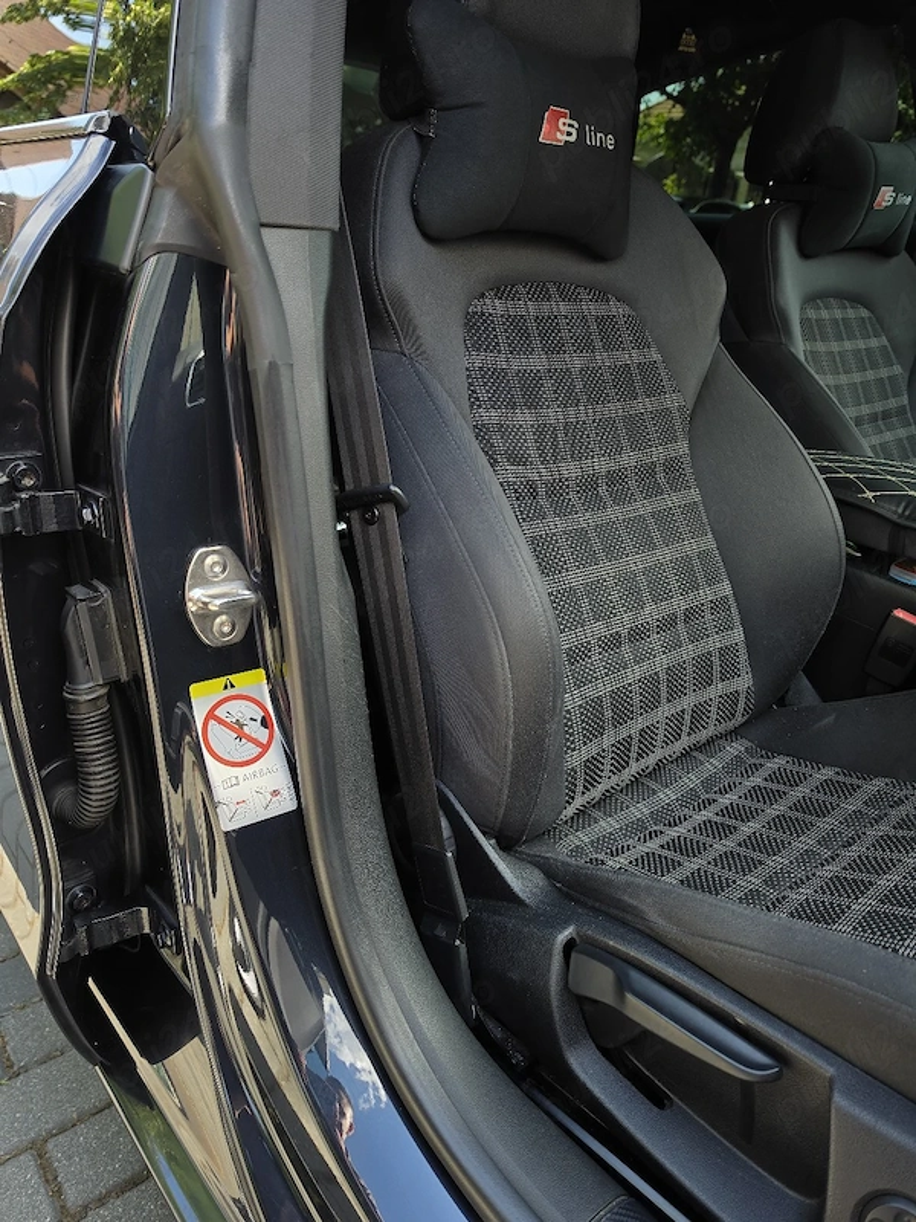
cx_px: 458
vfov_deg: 73.9
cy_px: 611
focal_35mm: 23
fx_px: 811
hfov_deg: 58.9
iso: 32
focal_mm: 6.5
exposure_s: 1/182
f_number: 1.4
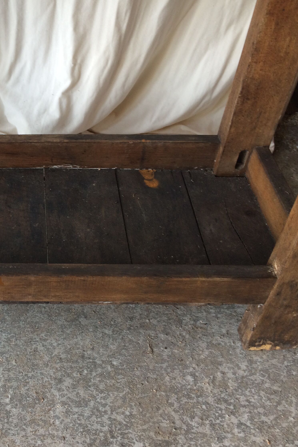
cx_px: 7
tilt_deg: -43.3
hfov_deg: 28.8
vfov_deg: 44.5
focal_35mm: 44
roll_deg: -0.2
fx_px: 546
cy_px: 218
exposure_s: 1/33
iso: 40
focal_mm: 4.15
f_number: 2.2
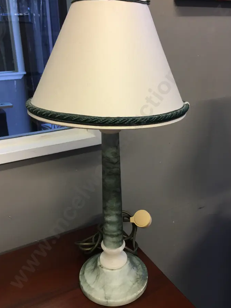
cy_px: 147
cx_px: 119
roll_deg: +0.4
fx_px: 294
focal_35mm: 33
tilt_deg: -18.5
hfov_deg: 42.9
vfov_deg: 55.3
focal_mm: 4.15
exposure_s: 1/33
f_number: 2.2
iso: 50
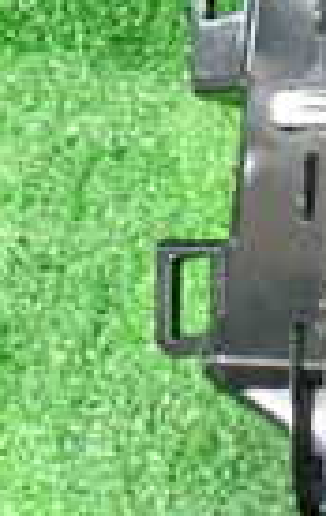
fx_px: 2077
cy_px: -105
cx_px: 633
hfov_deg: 8.5
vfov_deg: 13.8
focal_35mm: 147
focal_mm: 5.79
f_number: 2.4
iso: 640
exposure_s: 1/30
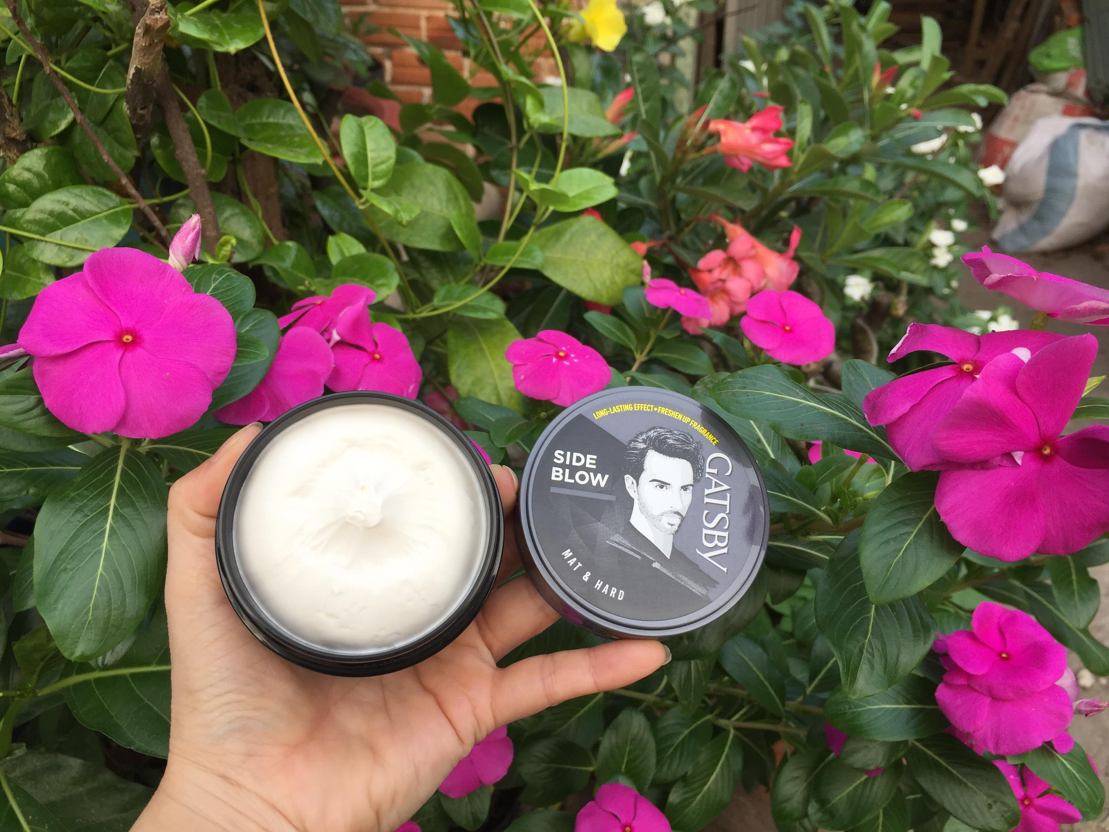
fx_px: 929
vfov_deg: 48.2
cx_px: 554
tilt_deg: -29.7
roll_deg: -0.3
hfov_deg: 61.7
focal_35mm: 29
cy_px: 416
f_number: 2.2
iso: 32
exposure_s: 1/144
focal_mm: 4.15
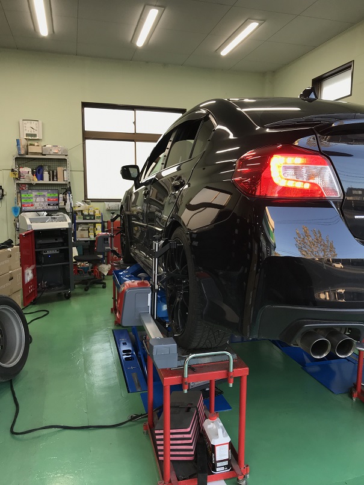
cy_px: 242
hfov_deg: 49.7
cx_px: 182
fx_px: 393
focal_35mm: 28
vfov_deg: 63.5
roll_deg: -0.3
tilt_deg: -6.0
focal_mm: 3.99
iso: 25
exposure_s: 1/60
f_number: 1.8
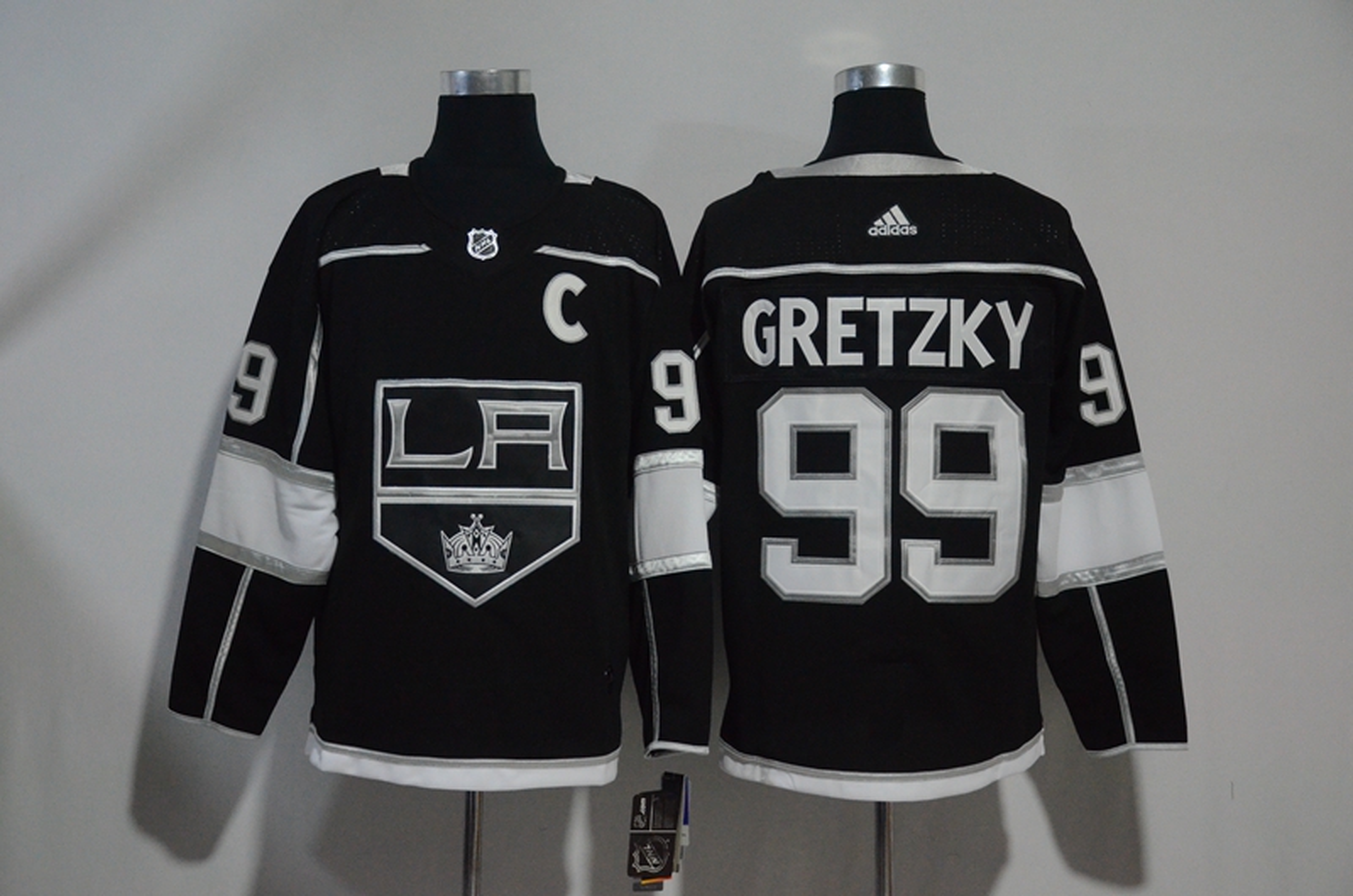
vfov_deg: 21.5
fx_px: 2363
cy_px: 448
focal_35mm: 63
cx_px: 676
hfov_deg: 32.0
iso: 4000
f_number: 4.5
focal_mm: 42
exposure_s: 1/80
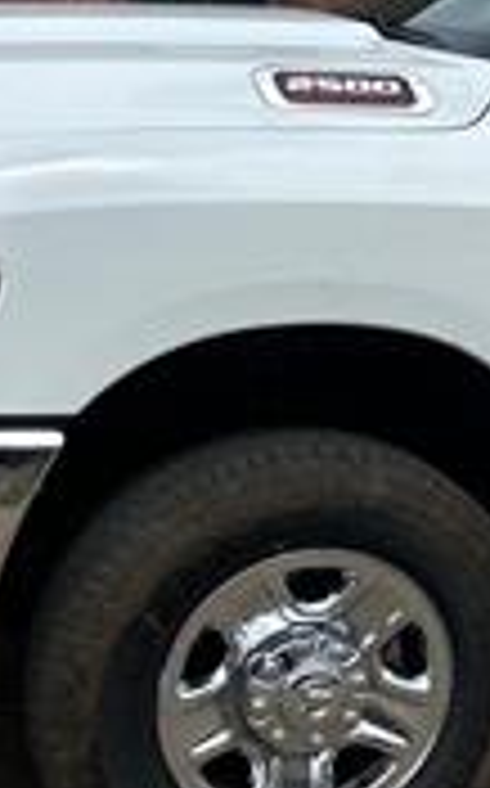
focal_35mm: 101
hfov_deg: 12.1
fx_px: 2163
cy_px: 356
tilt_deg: -2.2
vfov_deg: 20.6
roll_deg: -5.7
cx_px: 823
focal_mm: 5.7
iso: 50
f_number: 1.5
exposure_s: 1/5319
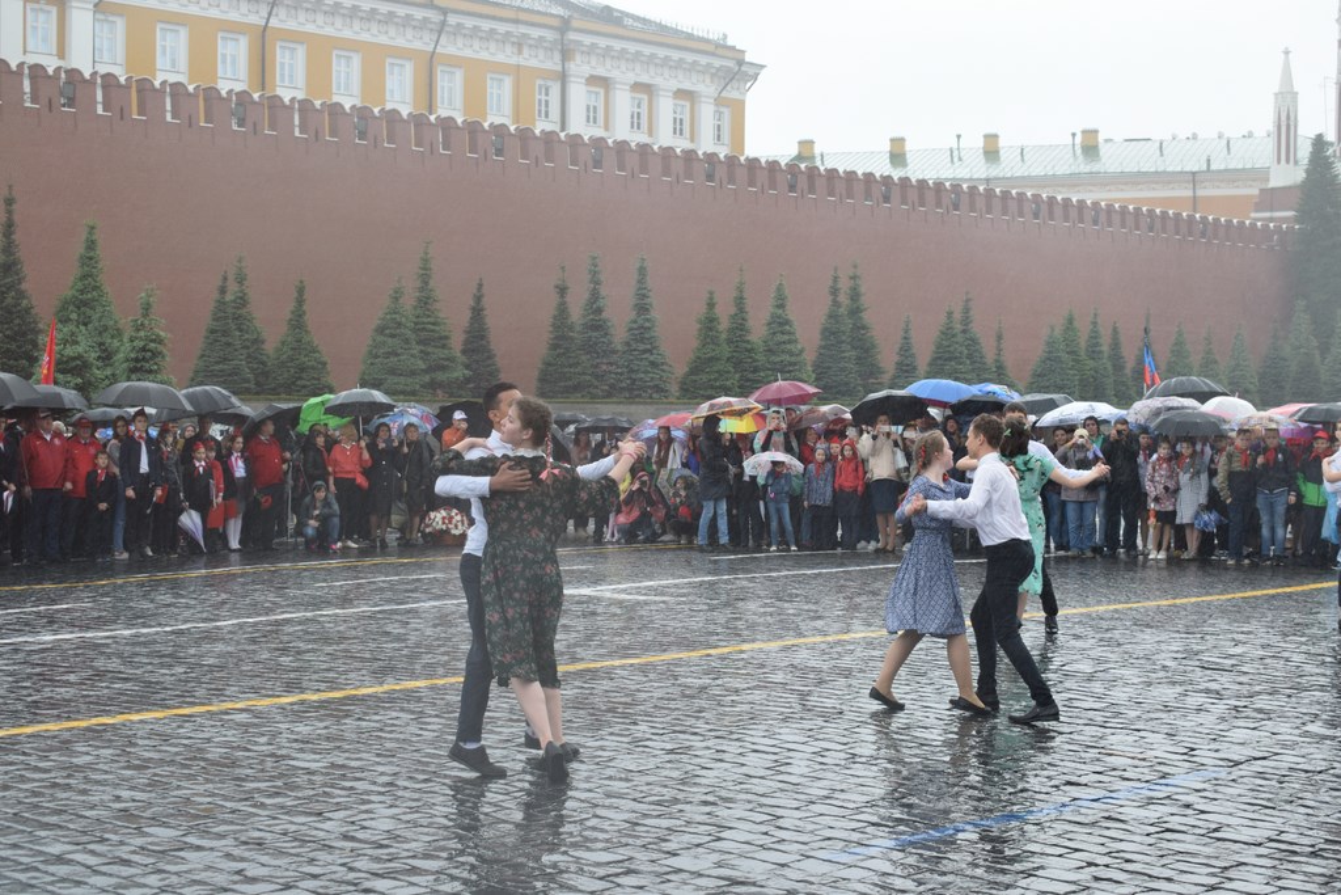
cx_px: 670
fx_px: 2235
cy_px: 448
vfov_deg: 22.6
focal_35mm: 60
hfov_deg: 33.4
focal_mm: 40
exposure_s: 1/200
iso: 400
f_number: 7.1
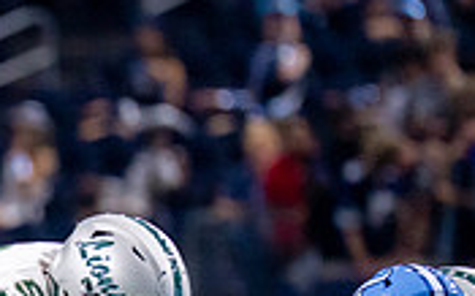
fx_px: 15946
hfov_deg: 1.7
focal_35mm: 1233
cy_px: 510
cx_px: -323
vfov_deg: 1.1
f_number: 2.8
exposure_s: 1/1000
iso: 1600
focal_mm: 200
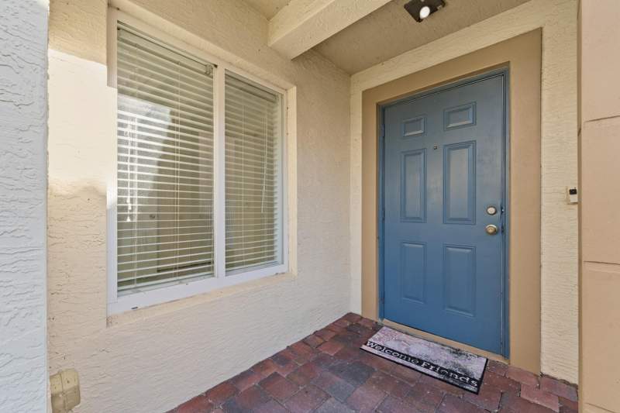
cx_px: 310
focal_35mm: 14
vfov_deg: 81.2
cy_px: 206
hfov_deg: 104.3
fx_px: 241
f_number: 9
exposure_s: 1/30
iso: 250
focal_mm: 14
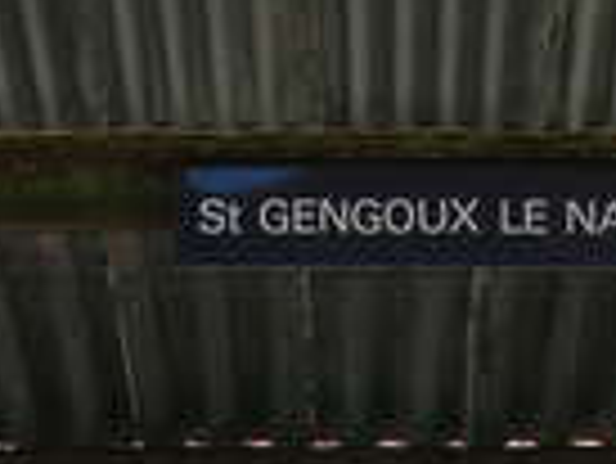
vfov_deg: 9.5
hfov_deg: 13.2
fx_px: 2654
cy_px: 811
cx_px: 450
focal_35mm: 149
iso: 50
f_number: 4.9
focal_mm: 5.7
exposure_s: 1/111
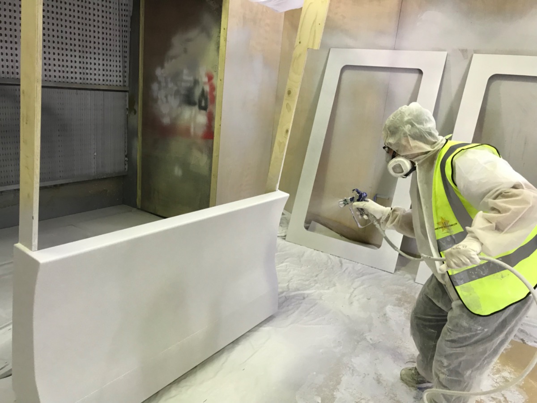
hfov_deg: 63.4
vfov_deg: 49.7
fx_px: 434
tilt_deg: -15.0
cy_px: 202
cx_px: 268
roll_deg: -5.3
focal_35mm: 28
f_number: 1.8
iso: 32
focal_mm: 3.99
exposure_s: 1/25
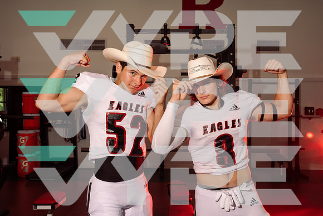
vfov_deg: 32.6
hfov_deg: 47.4
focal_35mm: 41
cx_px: 162
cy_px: 108
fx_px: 368
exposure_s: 1/250
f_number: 9
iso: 400
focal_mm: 41
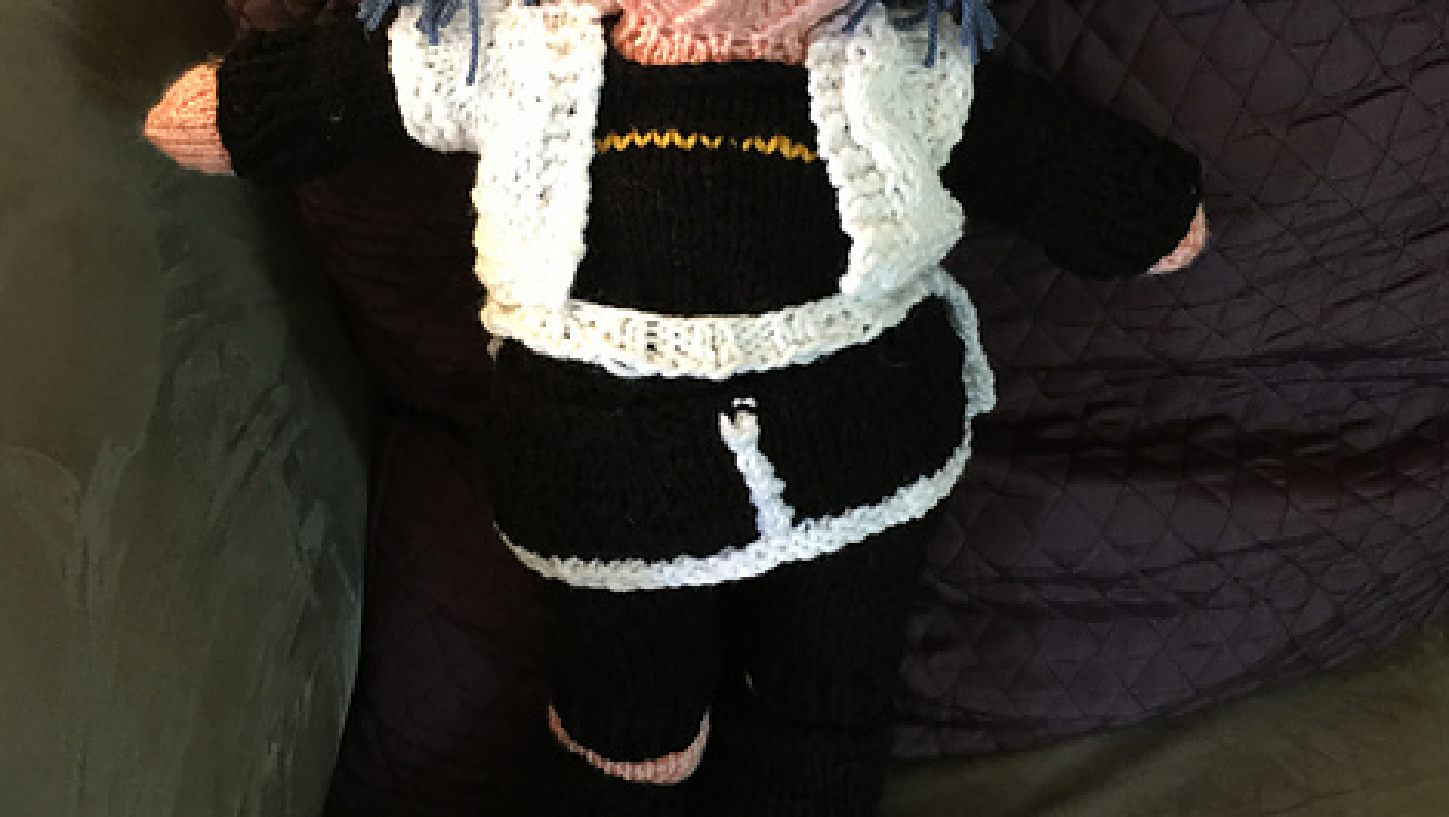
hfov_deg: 47.3
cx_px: 728
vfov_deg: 27.7
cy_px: 321
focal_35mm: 43
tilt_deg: -46.6
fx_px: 1653
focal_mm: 4.15
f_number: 2.2
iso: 200
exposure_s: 1/15
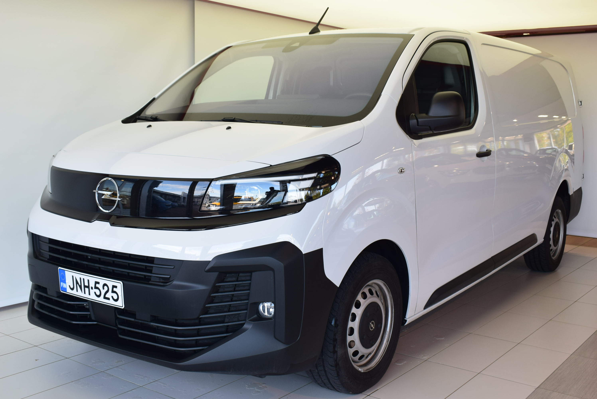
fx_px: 672
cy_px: 200
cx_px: 298
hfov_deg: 47.9
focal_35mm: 40
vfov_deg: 33.1
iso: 400
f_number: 8
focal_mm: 27
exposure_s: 1/60
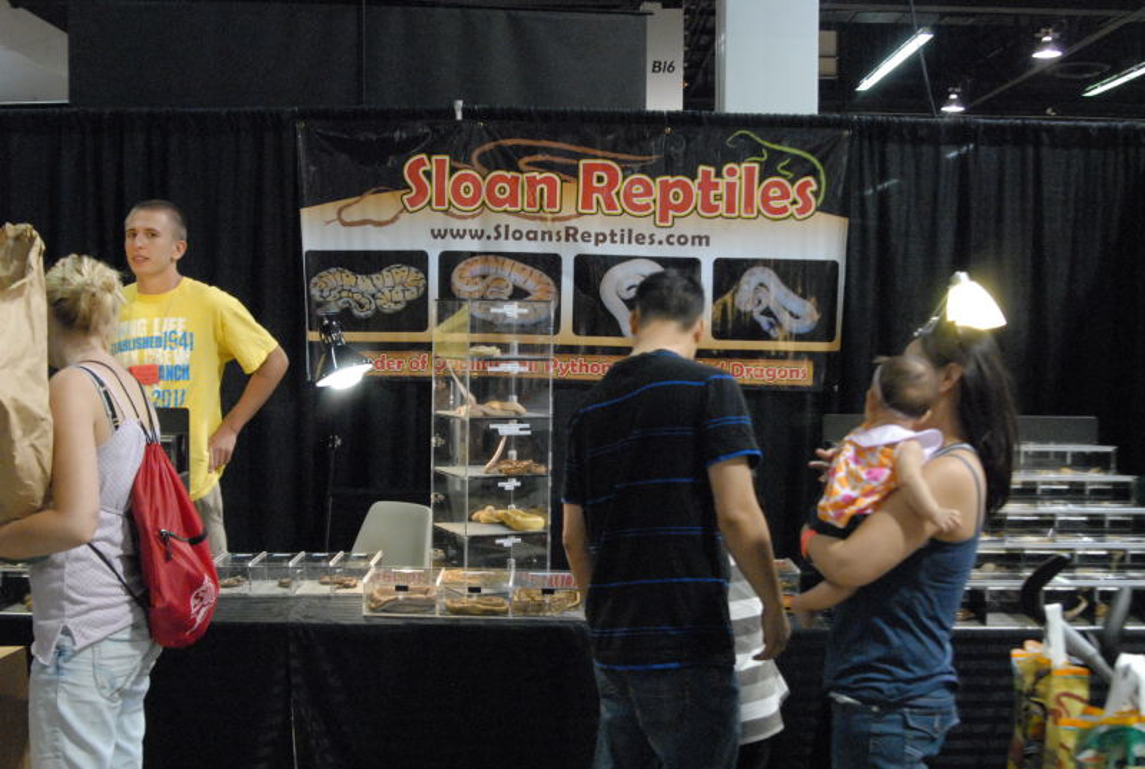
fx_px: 1339
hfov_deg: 46.3
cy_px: 384
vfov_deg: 32.0
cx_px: 572
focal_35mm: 42
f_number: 4
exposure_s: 1/125
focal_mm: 28
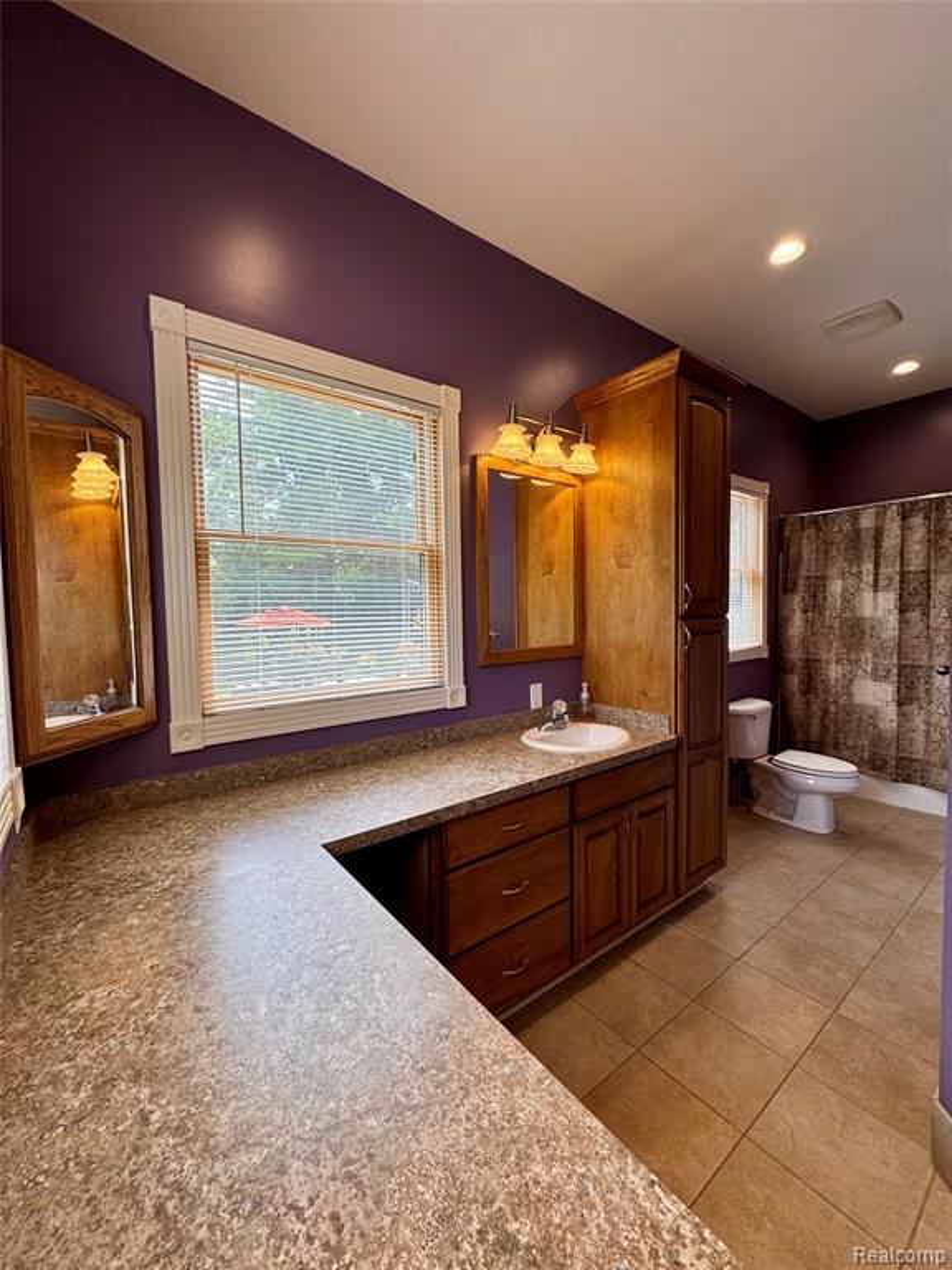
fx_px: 513
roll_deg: +1.4
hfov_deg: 85.7
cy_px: 635
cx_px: 476
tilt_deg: -3.6
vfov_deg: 102.1
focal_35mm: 14
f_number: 2.2
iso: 64
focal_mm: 2.22
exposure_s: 1/120
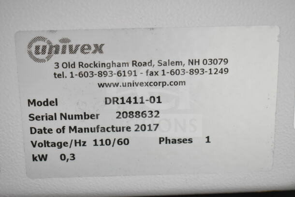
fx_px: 553
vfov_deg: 20.2
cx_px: 148
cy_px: 98
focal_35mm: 68
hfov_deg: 29.9
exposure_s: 1/80
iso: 8000
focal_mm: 45
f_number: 5
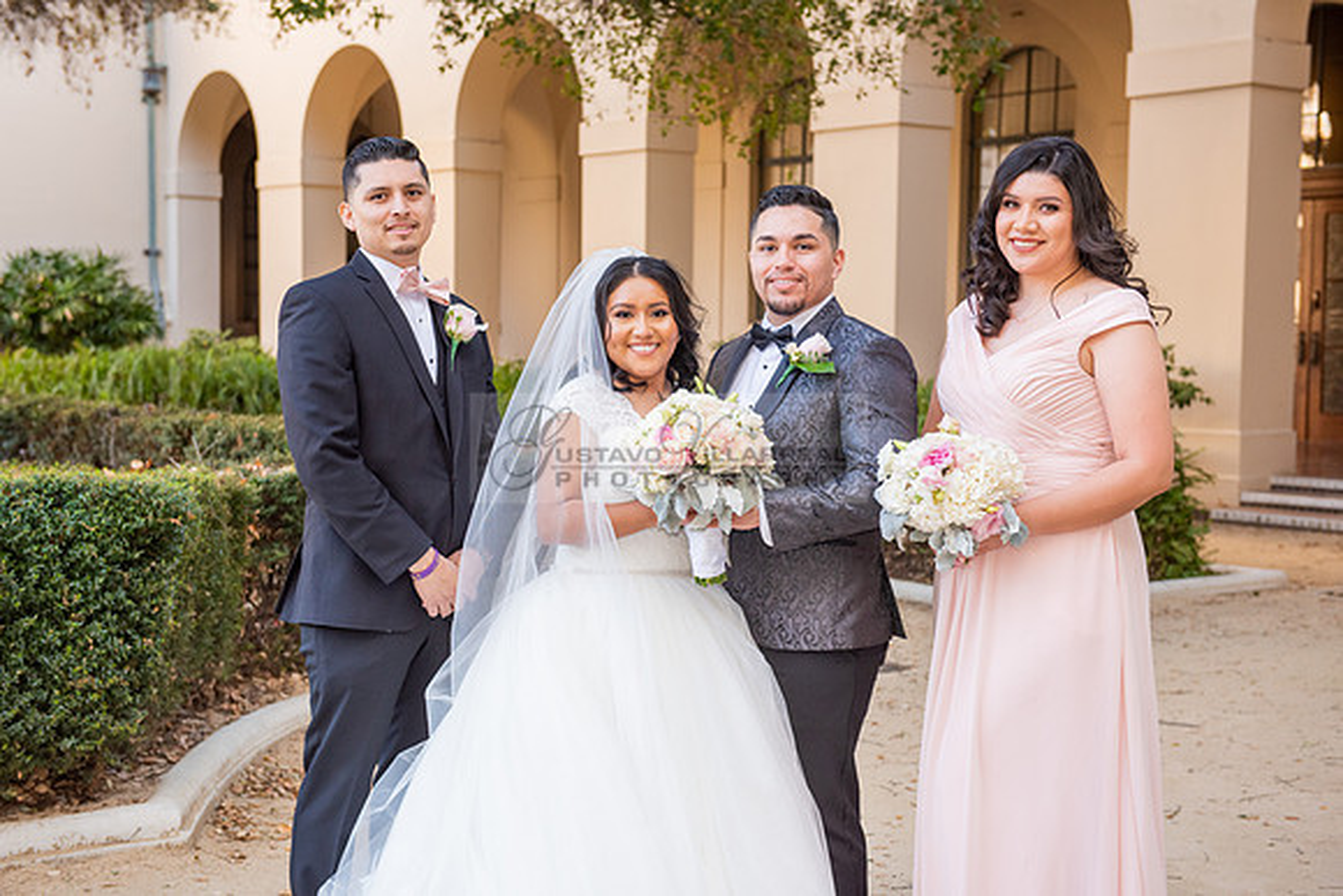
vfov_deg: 24.2
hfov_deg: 35.6
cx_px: 672
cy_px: 448
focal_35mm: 56
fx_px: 2090
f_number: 4.5
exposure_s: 1/200
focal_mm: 56
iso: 640
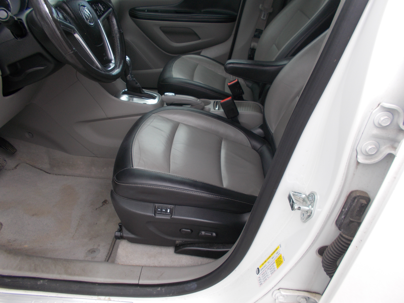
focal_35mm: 26
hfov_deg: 67.3
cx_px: 202
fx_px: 303
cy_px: 152
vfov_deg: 53.1
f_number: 3.2
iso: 80
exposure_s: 1/160
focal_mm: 4.6
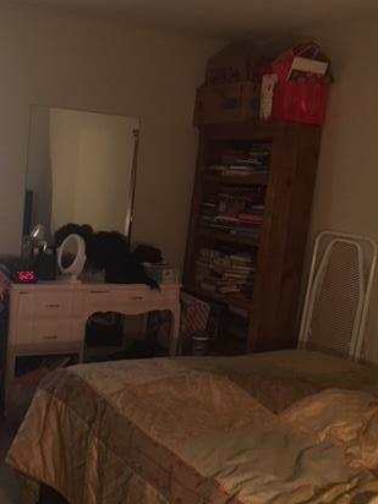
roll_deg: -3.3
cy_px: 232
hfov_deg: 31.6
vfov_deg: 42.0
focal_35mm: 45
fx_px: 655
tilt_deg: -6.9
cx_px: 97
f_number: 2.2
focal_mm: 4.15
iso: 250
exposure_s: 1/15
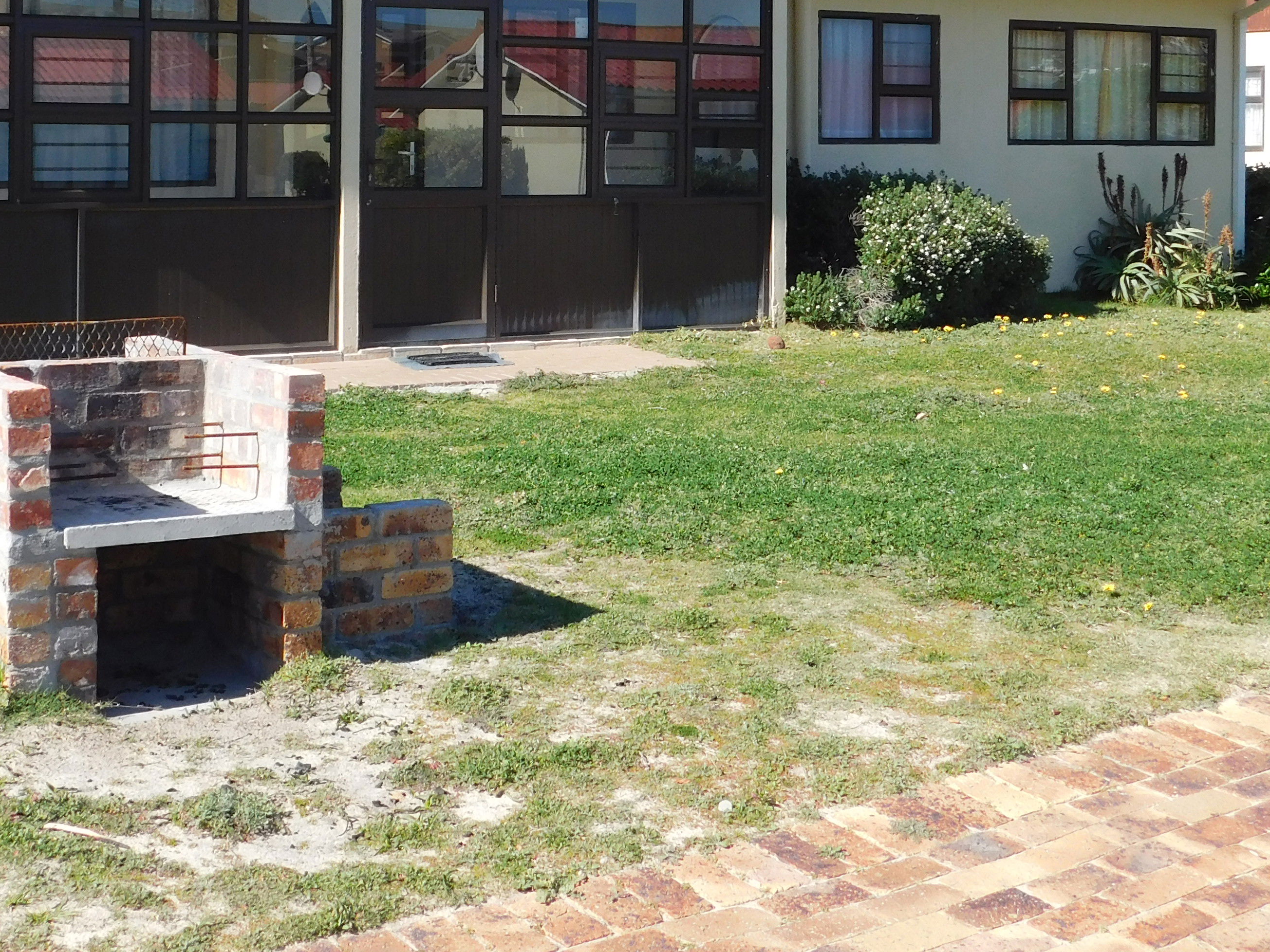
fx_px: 1944
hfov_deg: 36.1
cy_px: 168
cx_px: 533
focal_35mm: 53
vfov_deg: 26.9
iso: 125
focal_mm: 5.3
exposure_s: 1/1000
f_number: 3.2
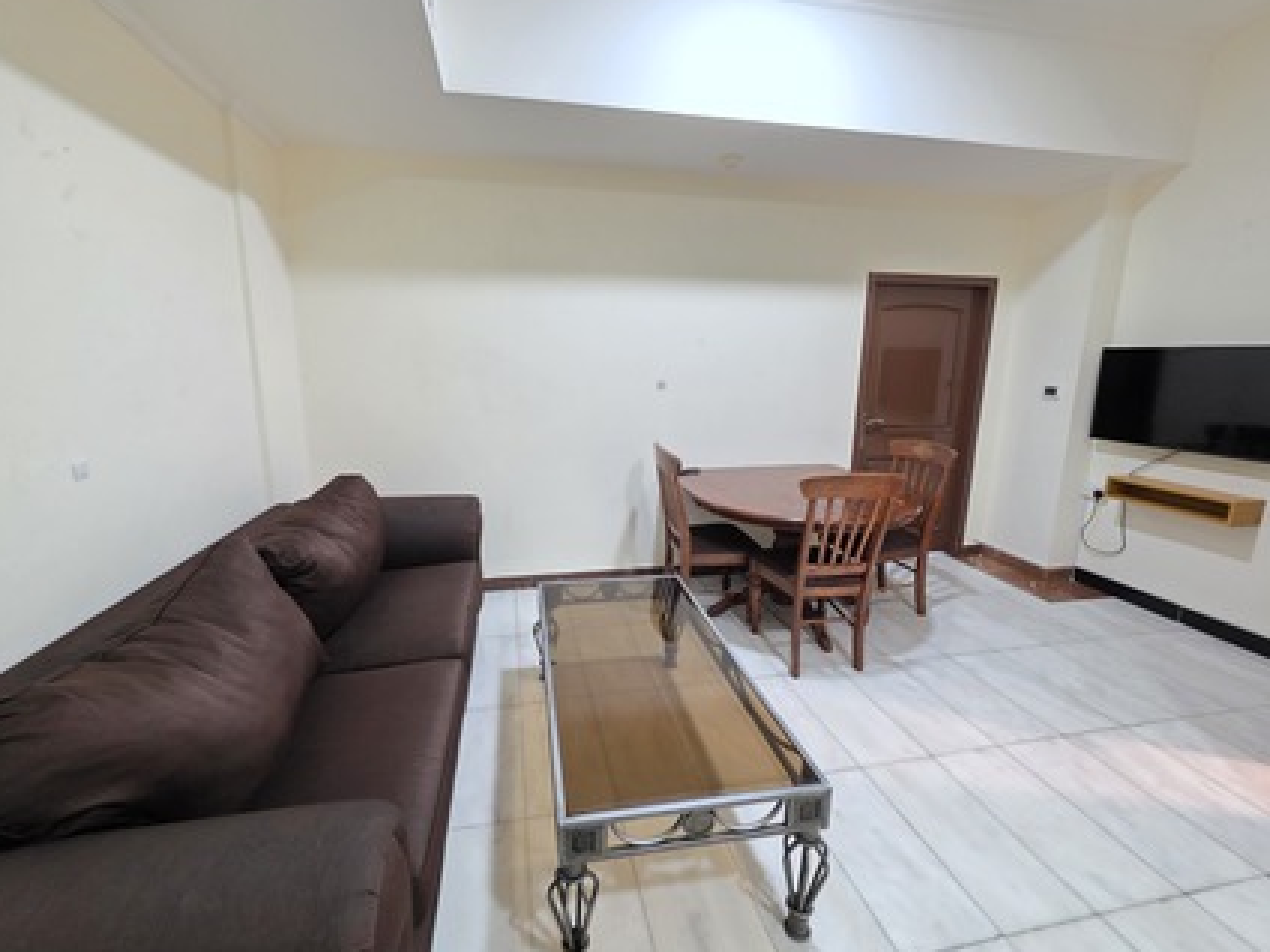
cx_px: 619
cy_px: 469
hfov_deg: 102.0
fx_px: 514
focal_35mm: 14
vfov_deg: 85.7
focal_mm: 2.2
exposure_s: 1/50
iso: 640
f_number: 1.9
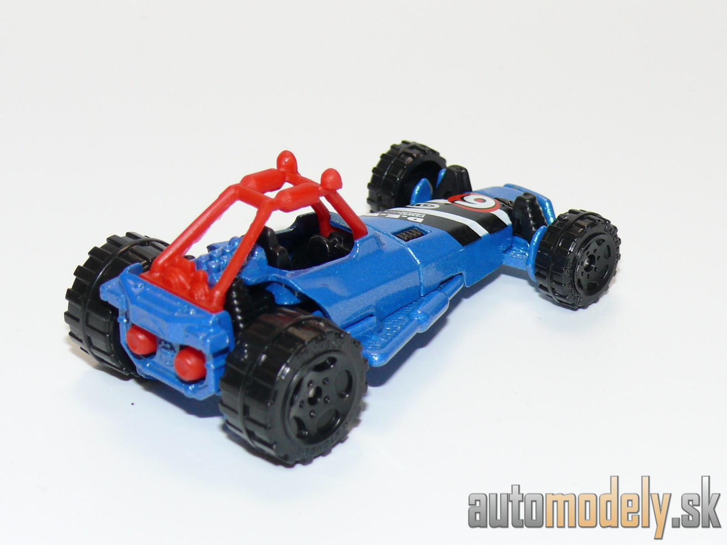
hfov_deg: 19.3
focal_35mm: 102
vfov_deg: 14.5
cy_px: 272
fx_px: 2142
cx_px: 364
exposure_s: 1/30
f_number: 4
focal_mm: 13.3
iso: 100
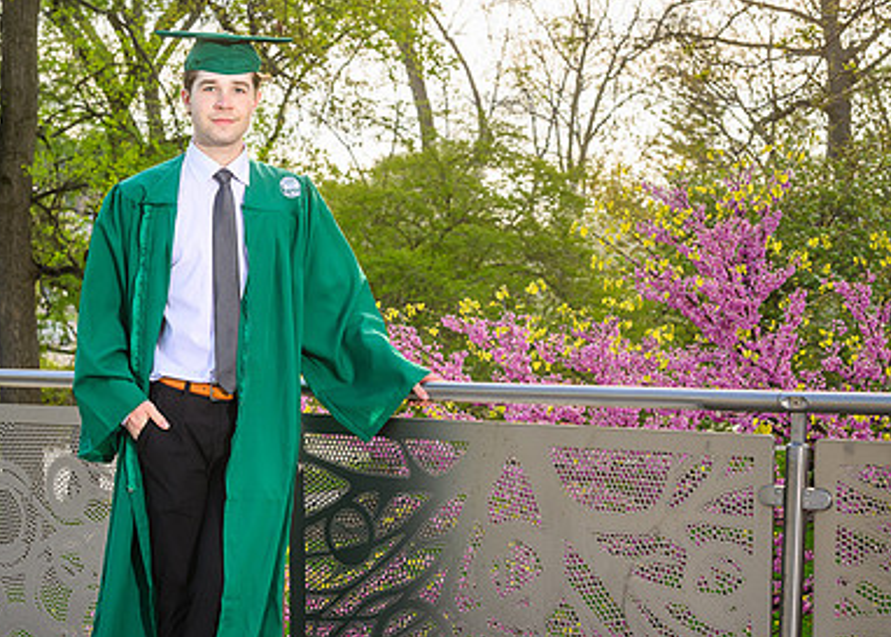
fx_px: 2151
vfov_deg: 16.8
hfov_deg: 23.4
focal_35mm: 85
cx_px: 446
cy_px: 401
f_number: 5.6
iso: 160
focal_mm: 49
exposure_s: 1/160
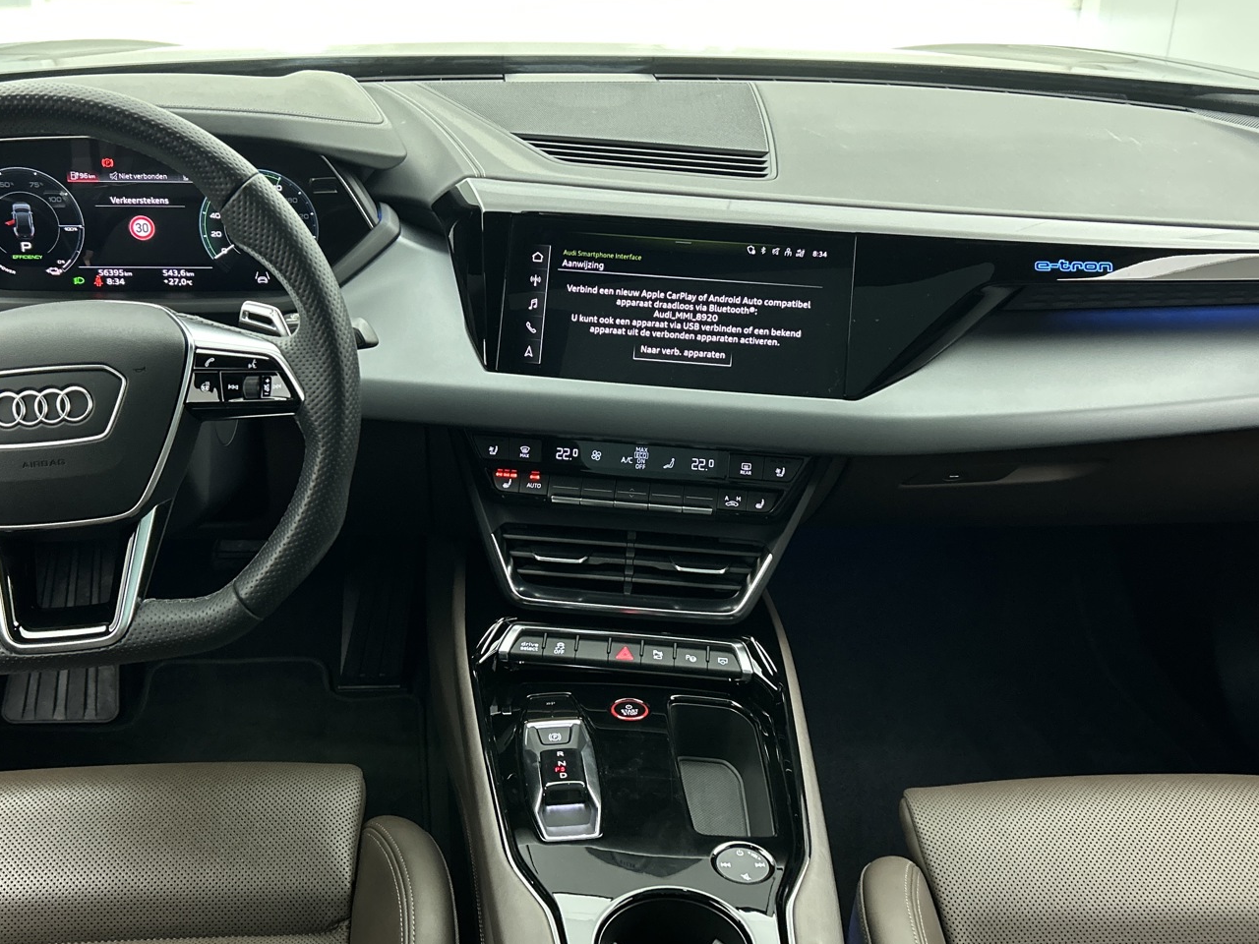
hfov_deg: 47.8
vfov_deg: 36.7
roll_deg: -0.5
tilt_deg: -22.5
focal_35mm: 39
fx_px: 1418
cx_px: 557
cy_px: 390
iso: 400
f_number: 1.5
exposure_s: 1/53
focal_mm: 5.7
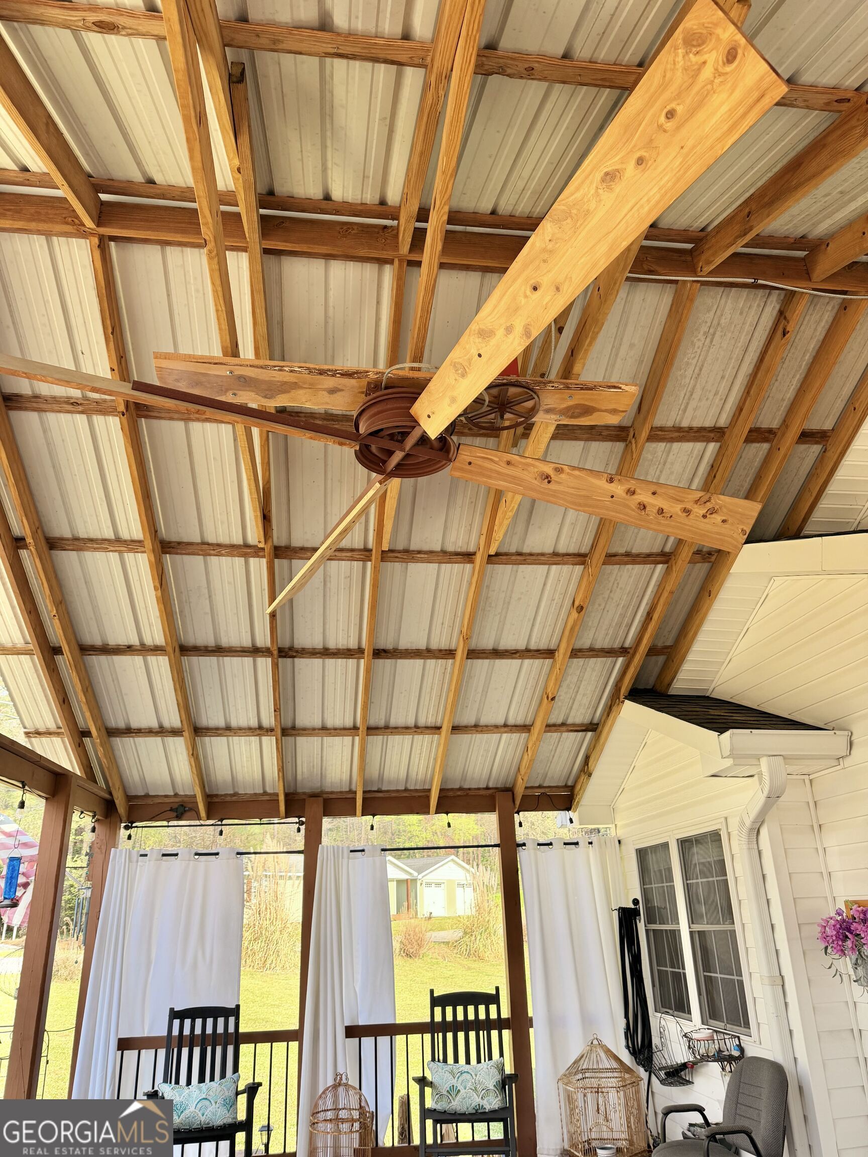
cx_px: 434
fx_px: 802
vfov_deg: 71.6
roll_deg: +1.3
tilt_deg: +23.0
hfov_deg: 56.8
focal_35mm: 24
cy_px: 578
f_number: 1.78
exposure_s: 1/488
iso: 100
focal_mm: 6.76
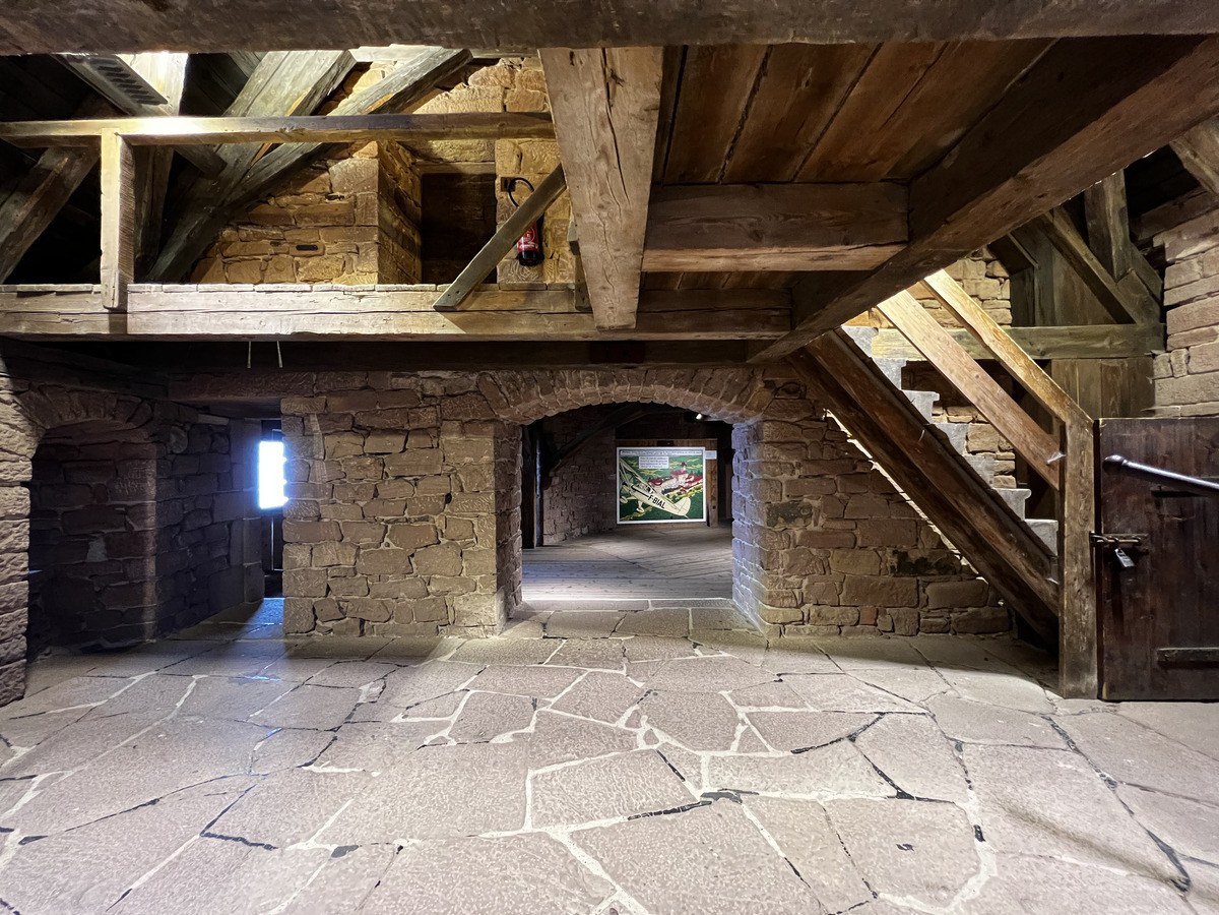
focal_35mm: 13
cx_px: 610
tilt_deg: +0.1
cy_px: 458
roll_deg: +0.4
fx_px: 458
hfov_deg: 106.2
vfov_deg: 89.9
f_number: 1.8
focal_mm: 1.57
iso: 800
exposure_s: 1/50
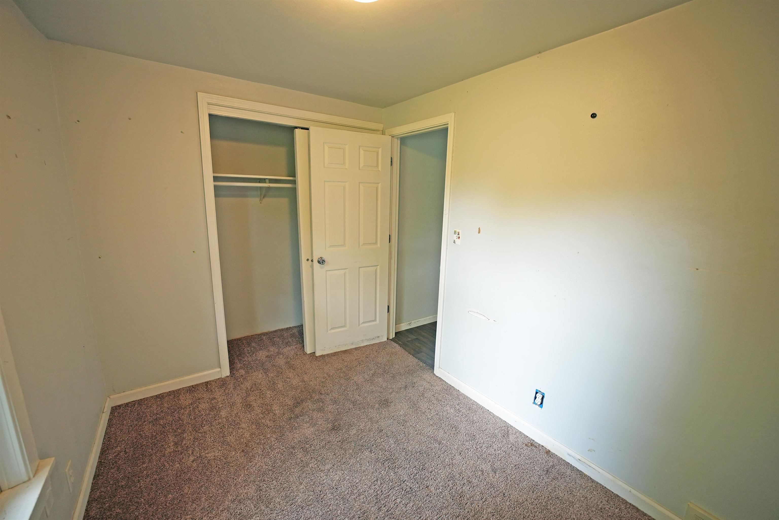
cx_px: 390
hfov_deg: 104.2
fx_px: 303
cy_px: 260
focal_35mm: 14
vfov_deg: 81.3
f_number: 4
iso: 1000
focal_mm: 14
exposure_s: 1/160
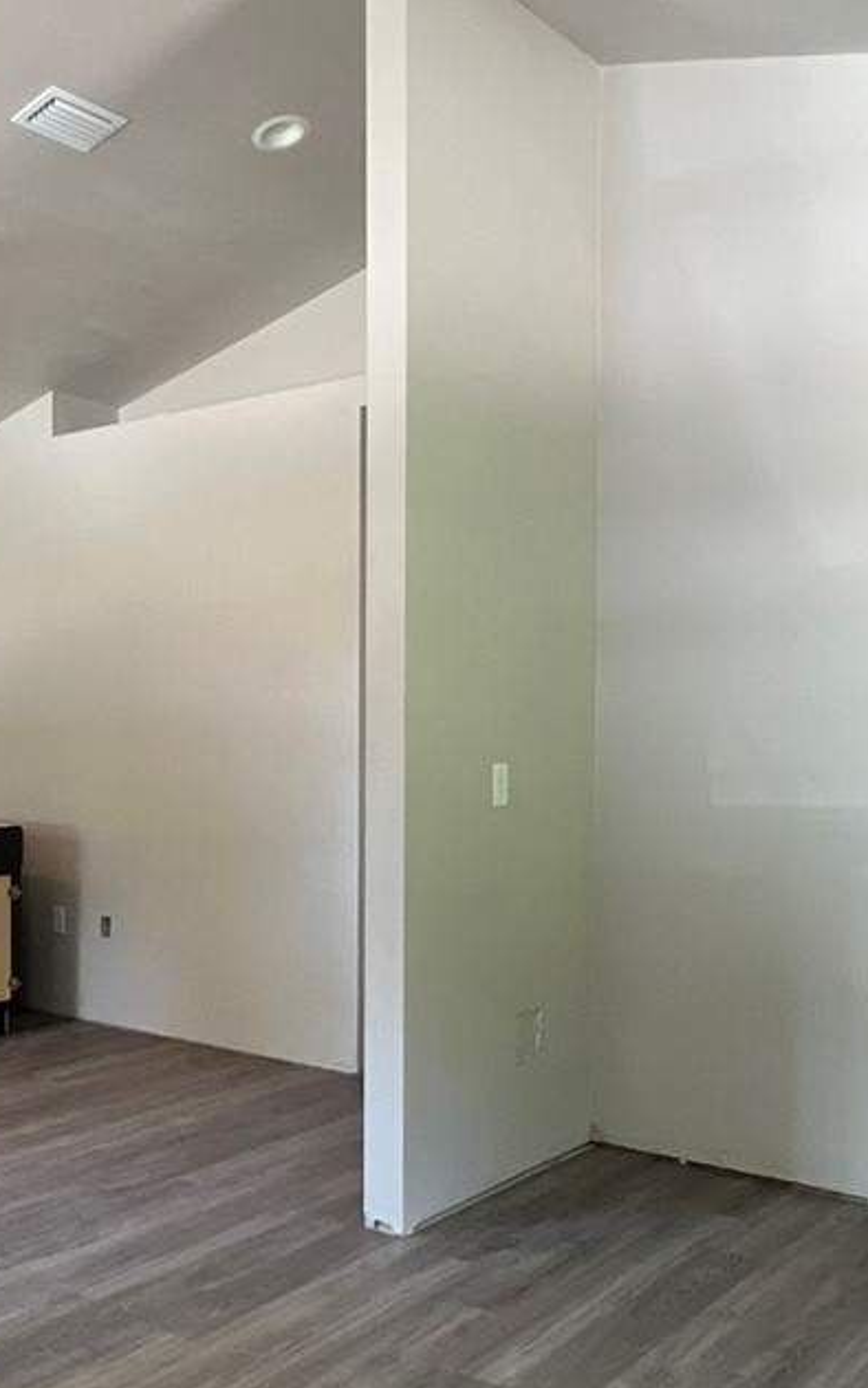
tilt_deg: -1.8
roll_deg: +0.2
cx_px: 286
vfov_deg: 55.2
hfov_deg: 35.9
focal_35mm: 35
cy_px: 756
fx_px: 1324
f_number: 1.8
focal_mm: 1.57
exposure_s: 1/60
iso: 250
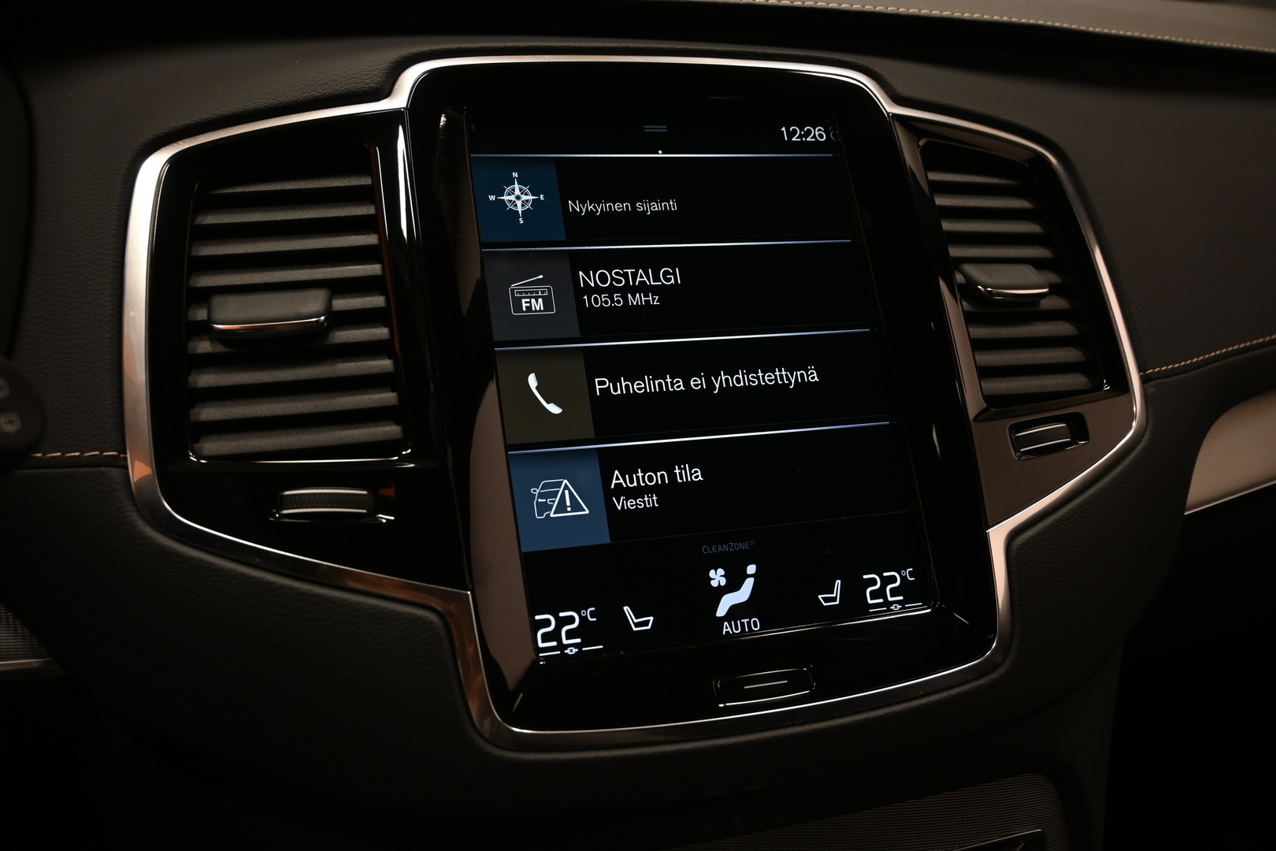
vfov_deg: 40.8
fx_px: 1143
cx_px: 638
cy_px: 426
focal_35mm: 32
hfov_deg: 58.3
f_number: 4.5
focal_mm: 21.5
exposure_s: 1/50
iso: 640
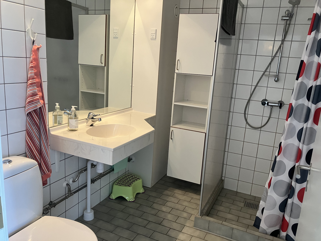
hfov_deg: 63.4
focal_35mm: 28
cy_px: 120
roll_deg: -4.6
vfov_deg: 49.7
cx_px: 160
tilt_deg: -12.0
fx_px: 260
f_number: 1.8
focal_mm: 3.99
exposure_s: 1/50
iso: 200
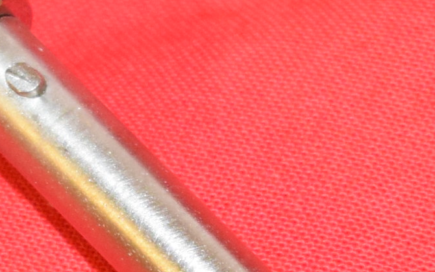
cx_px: 247
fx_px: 4138
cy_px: 329
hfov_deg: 6.0
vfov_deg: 3.8
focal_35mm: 349
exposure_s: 1/80
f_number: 5
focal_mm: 34
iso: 1600
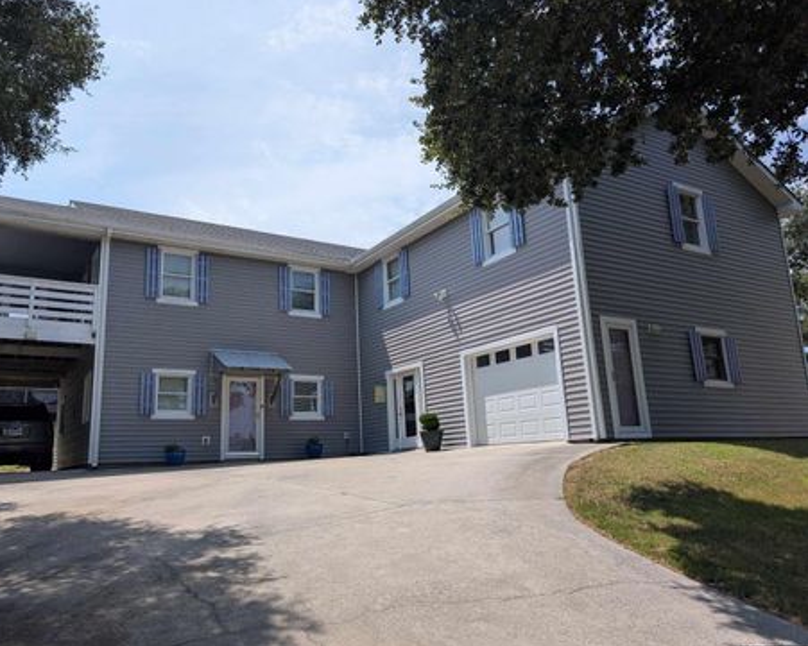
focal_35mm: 26
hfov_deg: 65.8
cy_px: 331
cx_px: 362
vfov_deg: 54.9
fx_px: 622
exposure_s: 1/1368
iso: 22
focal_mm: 6.9
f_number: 1.68
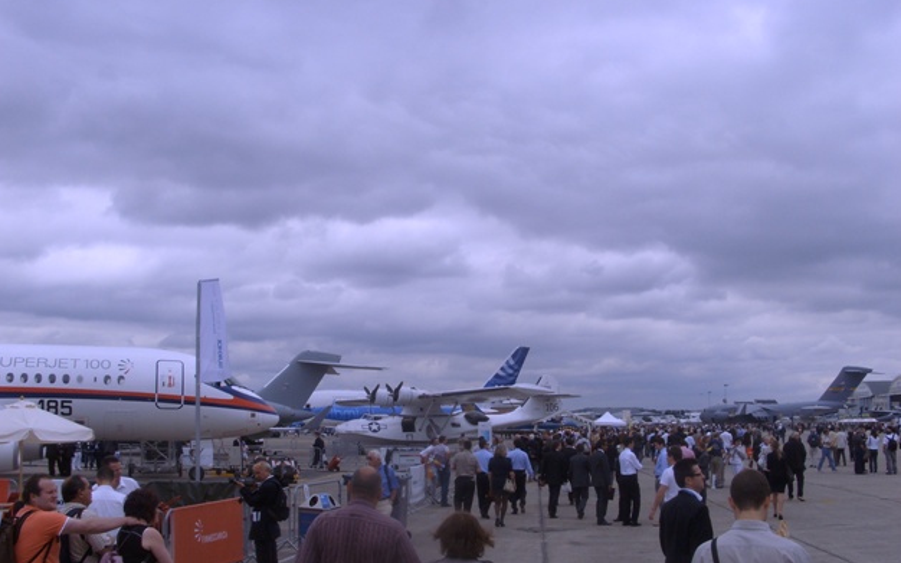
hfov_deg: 50.4
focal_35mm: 39
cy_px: 312
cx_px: 448
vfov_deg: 32.7
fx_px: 957
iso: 80
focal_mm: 6
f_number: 5.5
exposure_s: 1/500
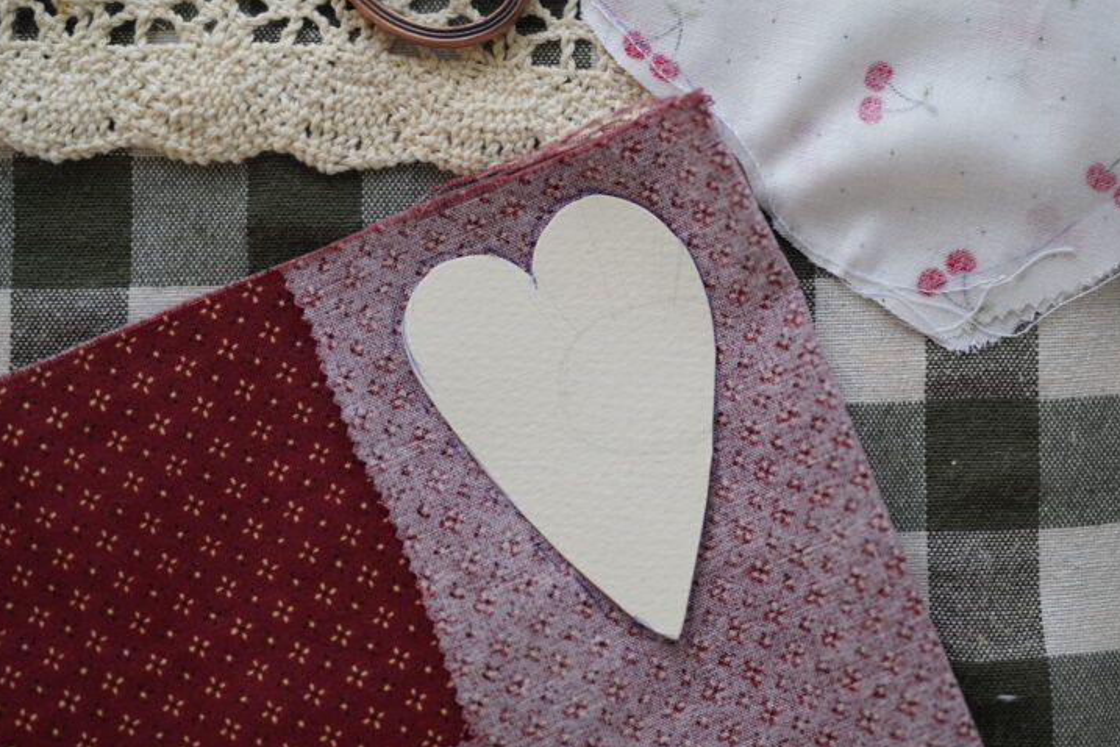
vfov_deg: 27.0
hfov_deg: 39.4
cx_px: 689
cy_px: 320
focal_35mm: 50
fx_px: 1555
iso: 100
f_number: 1.4
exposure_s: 1/80
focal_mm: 35
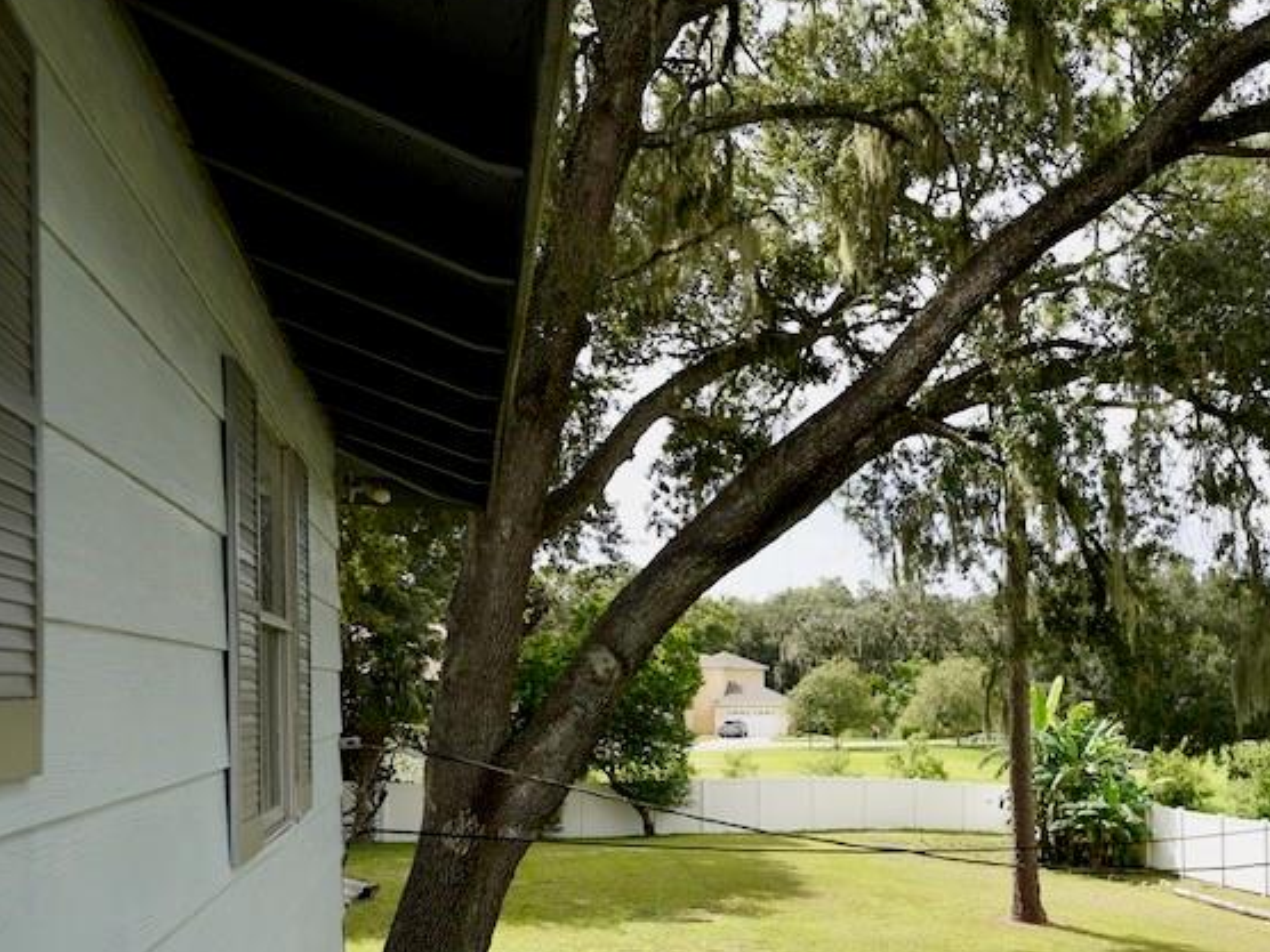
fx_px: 1137
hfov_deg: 54.4
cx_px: 1016
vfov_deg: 43.9
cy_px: 721
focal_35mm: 31
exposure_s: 1/500
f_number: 4.5
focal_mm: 14
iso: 160
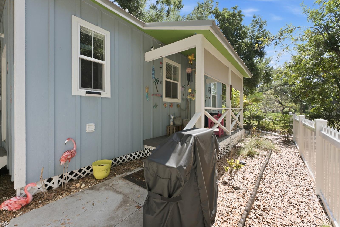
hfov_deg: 104.2
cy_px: 114
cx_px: 170
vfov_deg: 81.3
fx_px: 132
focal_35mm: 14
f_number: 9
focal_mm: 14
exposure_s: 1/50
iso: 100
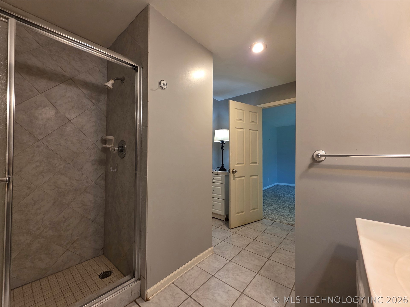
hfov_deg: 106.2
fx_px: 154
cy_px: 154
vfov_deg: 89.9
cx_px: 205
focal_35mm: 13
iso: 200
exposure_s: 1/60.2
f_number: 1.9
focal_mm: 2.2
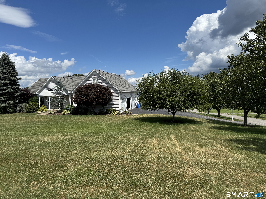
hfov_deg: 71.6
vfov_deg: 56.8
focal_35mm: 24
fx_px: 184
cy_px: 100
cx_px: 133
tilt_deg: -2.4
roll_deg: +0.9
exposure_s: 1/7092
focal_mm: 6.76
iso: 80
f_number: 1.78
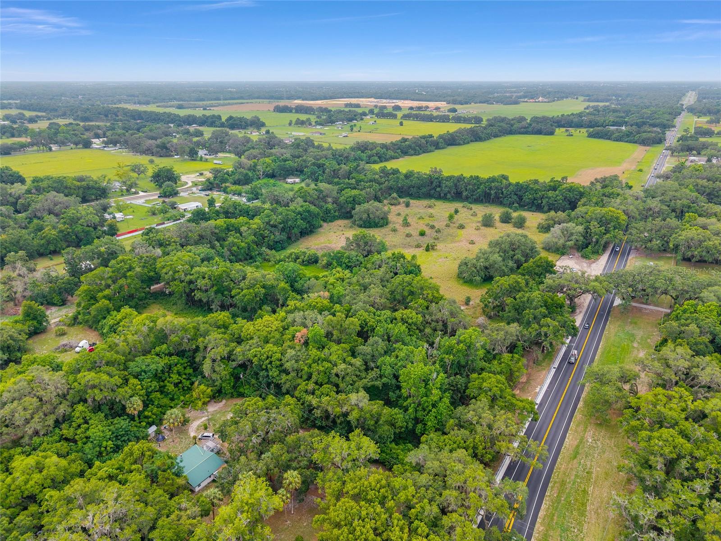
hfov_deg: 71.6
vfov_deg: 56.8
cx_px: 360
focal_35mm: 24
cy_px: 270
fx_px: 500
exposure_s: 1/2000
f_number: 1.8
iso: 280
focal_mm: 8.67
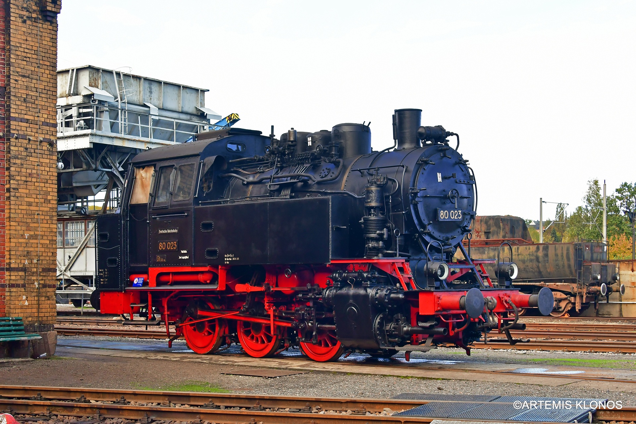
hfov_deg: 33.4
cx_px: 318
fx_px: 1060
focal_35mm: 60
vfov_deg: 22.6
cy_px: 212
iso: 500
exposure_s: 1/160
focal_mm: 40
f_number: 8
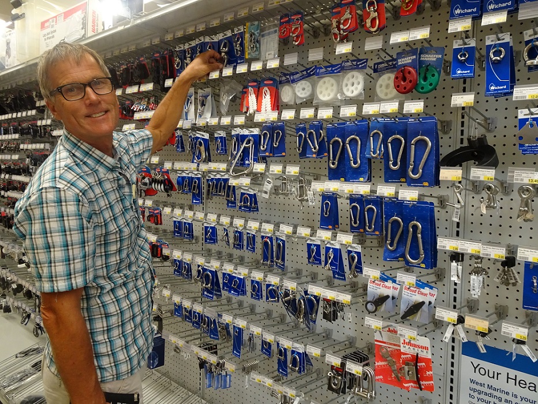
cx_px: 269
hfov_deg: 71.6
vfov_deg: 56.9
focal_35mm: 24
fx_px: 373
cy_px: 202
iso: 250
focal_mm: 4.1
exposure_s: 1/30
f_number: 3.5
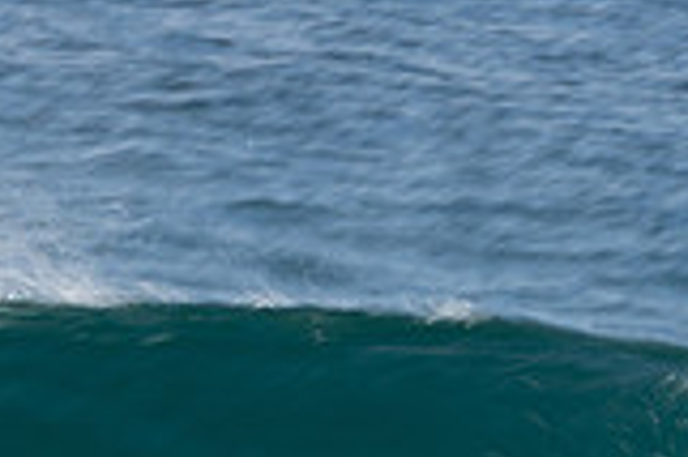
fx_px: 51547
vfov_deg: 0.5
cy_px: 600
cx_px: 855
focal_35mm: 2700
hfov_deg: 0.8
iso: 125
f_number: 25
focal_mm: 500
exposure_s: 1/20
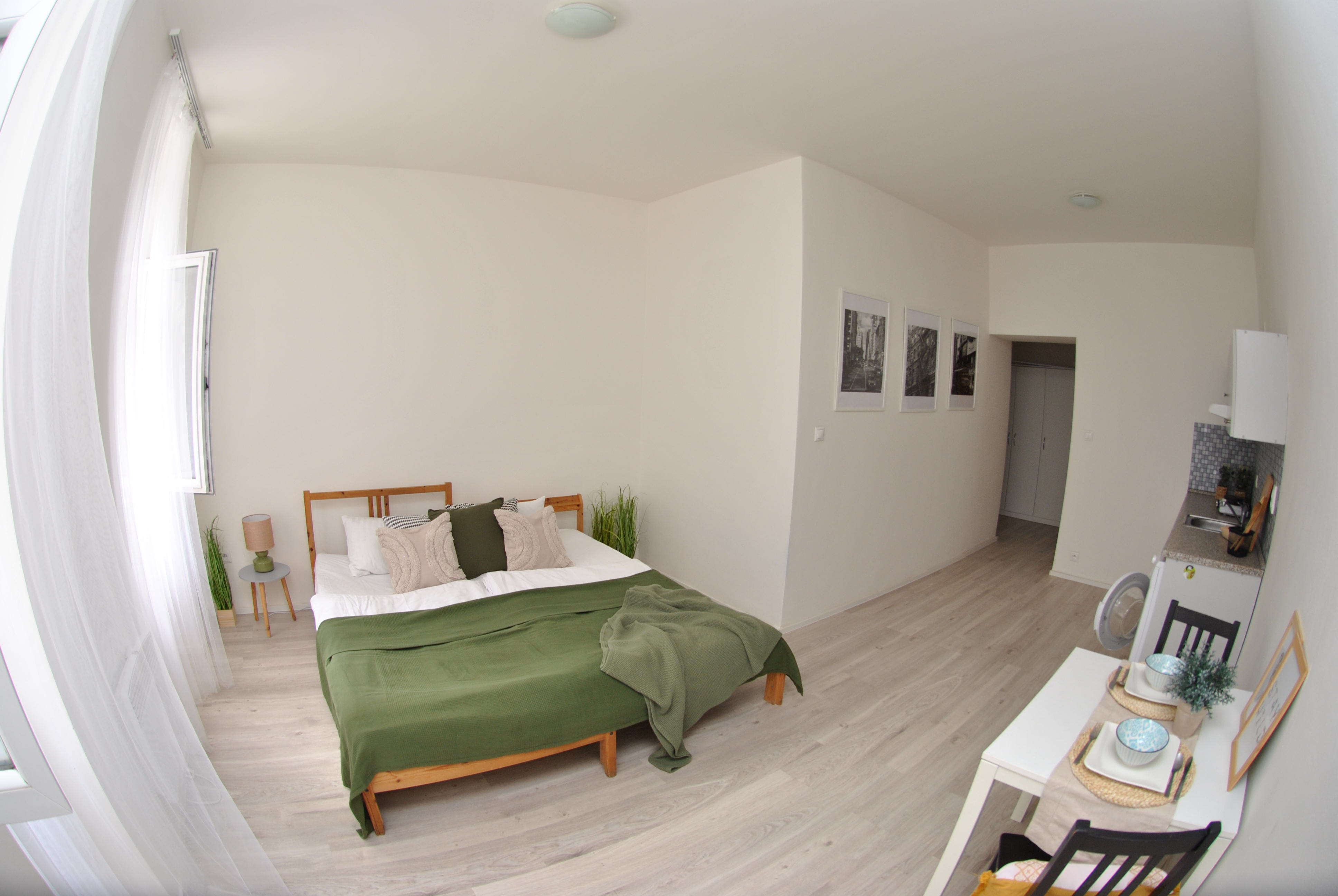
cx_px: 669
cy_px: 448
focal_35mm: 16
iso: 200
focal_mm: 10.5
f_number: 4
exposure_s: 1/60
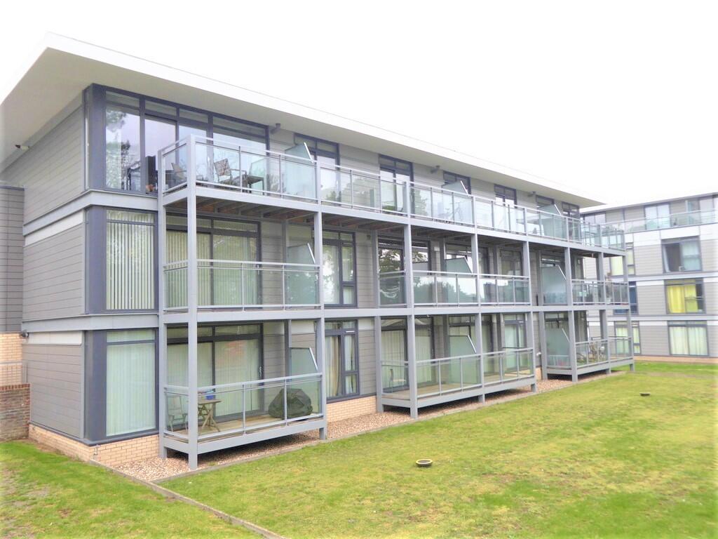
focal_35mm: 26
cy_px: 270
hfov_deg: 67.3
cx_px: 359
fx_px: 539
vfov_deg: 53.1
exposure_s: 1/200
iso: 100
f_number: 3.4
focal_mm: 4.7
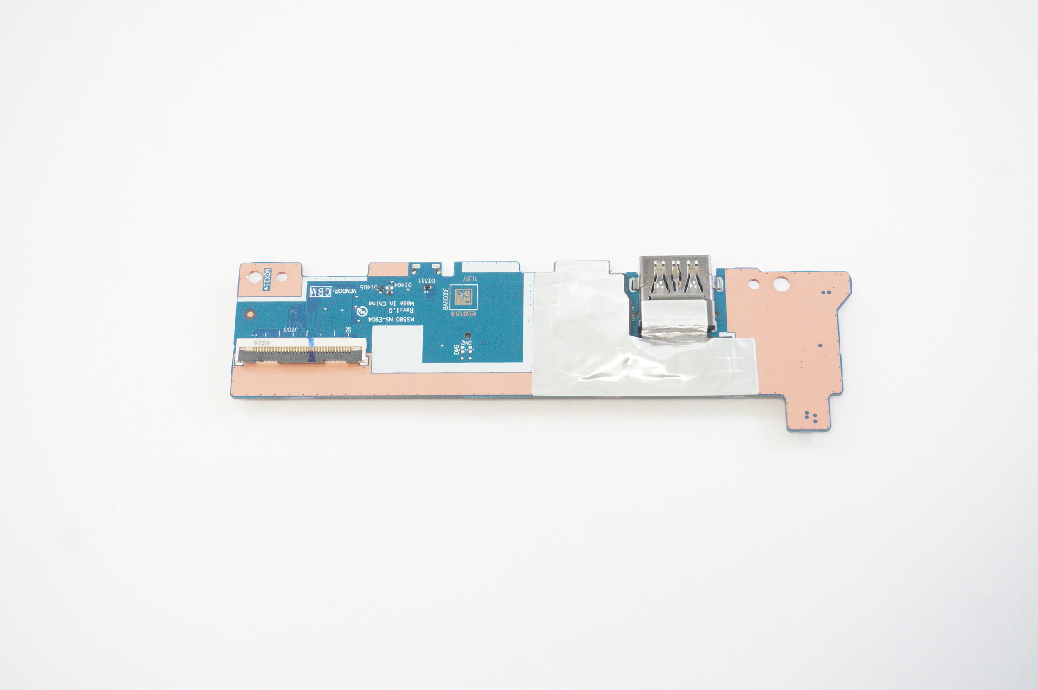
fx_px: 1599
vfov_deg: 24.4
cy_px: 345
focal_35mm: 56
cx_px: 519
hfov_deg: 36.0
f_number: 5.6
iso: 4000
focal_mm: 37
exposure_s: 1/125
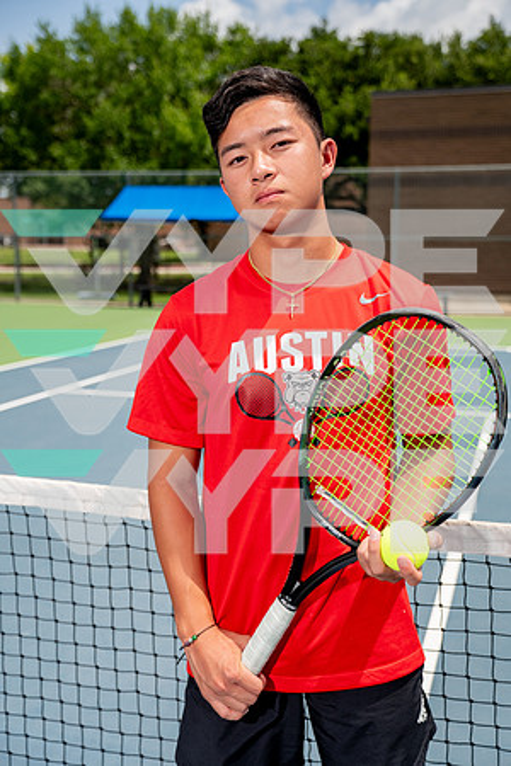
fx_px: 915
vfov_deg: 45.4
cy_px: 383
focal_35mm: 43
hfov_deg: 31.2
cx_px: 256
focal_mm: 43
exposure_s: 1/1250
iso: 100
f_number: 4
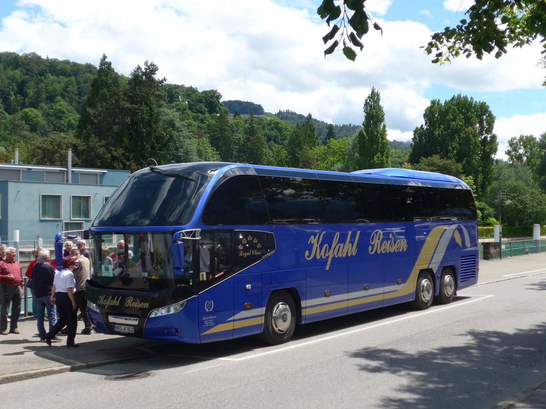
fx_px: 726
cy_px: 204
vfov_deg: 31.5
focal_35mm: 46
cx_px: 273
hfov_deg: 41.2
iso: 80
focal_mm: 9.5
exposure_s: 1/1300
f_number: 3
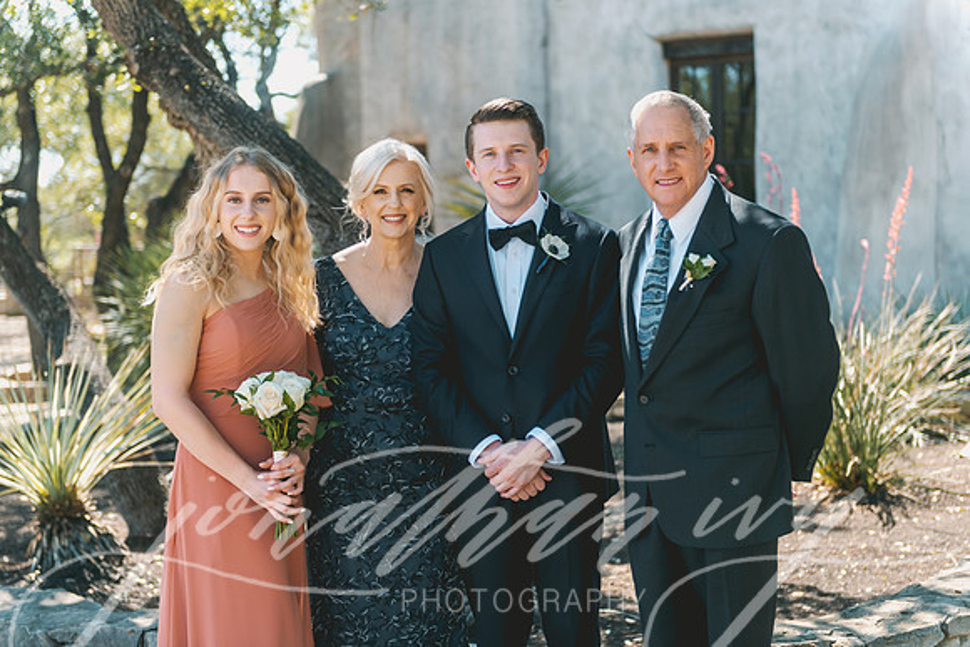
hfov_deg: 28.8
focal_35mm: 70
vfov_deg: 19.5
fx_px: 1886
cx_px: 485
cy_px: 324
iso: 200
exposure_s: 1/1000
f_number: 2.8
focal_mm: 70
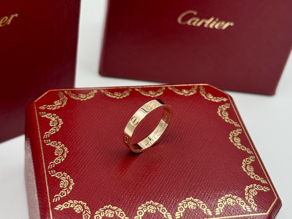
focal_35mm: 48
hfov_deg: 39.7
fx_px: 405
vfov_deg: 30.3
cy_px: 110
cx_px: 146
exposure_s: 1/174
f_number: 1.78
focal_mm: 6.76
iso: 64
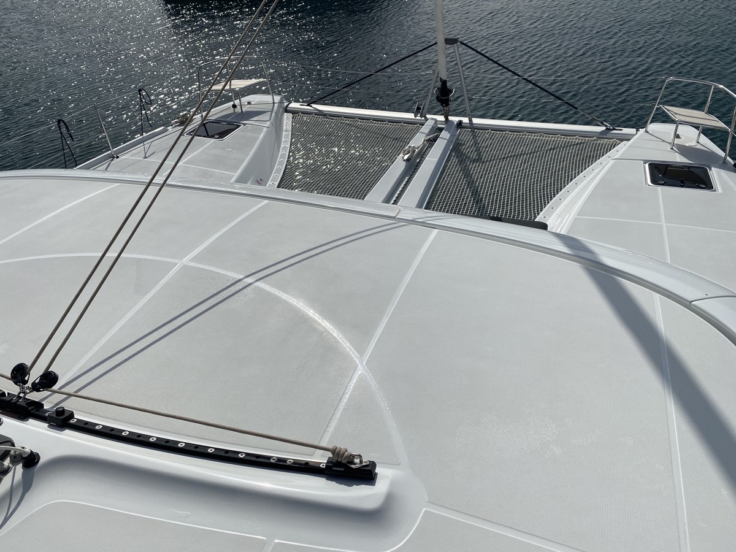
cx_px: 368
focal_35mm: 26
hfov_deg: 67.3
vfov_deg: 53.1
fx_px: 553
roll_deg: +4.0
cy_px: 276
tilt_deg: -36.9
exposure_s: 1/12658
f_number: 1.8
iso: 32
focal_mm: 4.25
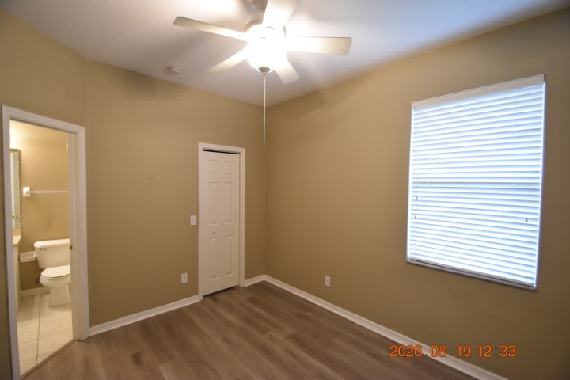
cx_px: 285
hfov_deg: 100.4
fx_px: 237
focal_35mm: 15
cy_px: 190
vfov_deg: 77.3
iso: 1100
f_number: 3.5
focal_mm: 10
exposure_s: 1/60
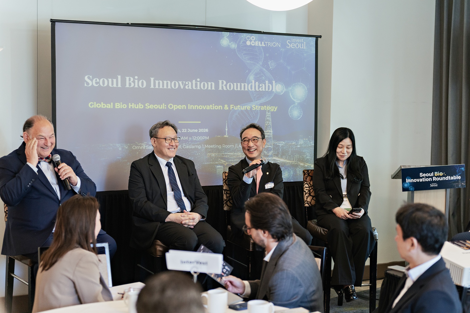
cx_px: 235
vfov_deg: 22.6
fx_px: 783
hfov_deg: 33.4
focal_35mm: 60
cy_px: 156
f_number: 2.5
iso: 1600
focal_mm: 60
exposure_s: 1/125
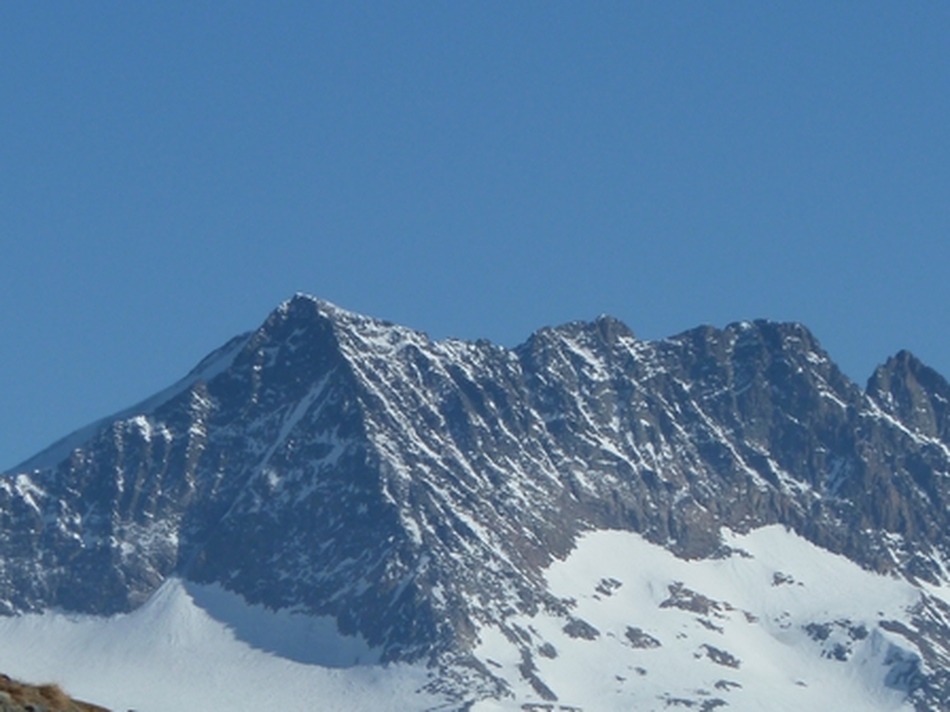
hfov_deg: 4.9
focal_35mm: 402
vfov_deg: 3.7
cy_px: 473
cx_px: 450
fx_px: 11032
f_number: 5.6
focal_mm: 37
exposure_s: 1/800
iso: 80
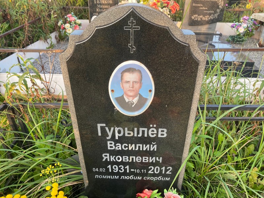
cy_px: 99
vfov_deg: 53.1
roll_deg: +0.4
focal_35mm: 26
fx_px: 198
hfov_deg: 67.3
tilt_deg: -34.6
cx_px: 132
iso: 32
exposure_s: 1/122
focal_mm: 4.25
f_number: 1.8
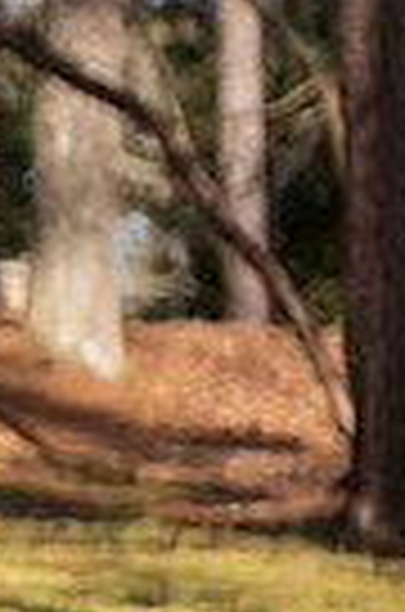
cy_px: 461
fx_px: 10159
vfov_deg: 3.4
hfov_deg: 2.3
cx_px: -778
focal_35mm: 599
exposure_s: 1/640
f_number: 2.8
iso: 100
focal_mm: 140
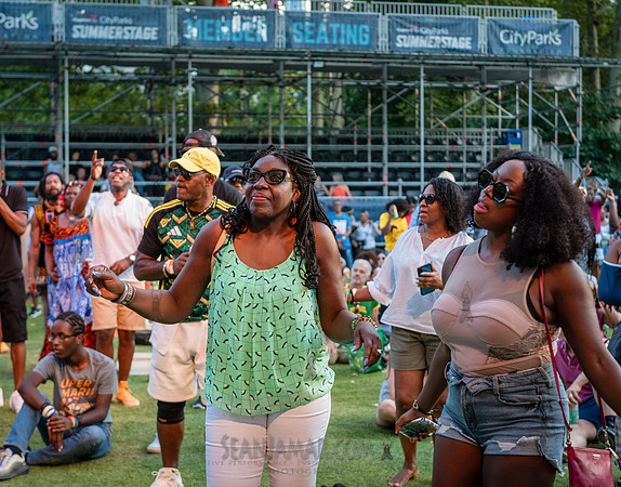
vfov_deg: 22.7
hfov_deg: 28.7
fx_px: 1212
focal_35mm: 66
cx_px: 318
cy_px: 250
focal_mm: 55
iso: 1000
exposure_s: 1/250
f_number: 3.5
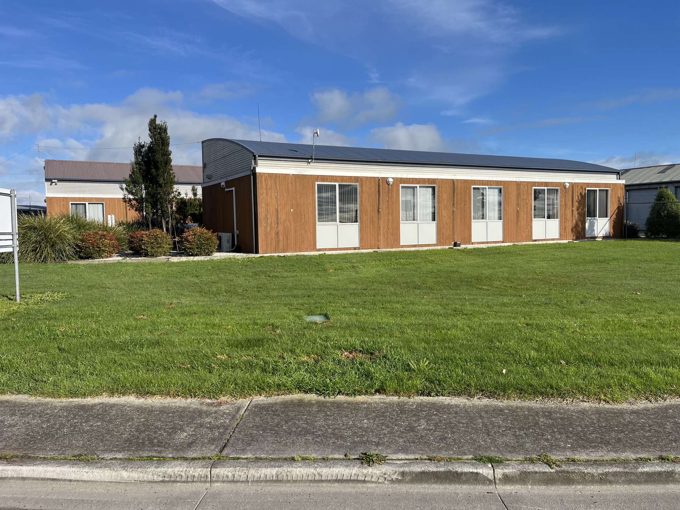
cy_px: 255
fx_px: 511
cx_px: 340
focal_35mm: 26
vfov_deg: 53.1
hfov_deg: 67.3
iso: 50
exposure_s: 1/3215
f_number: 1.6
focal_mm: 5.1
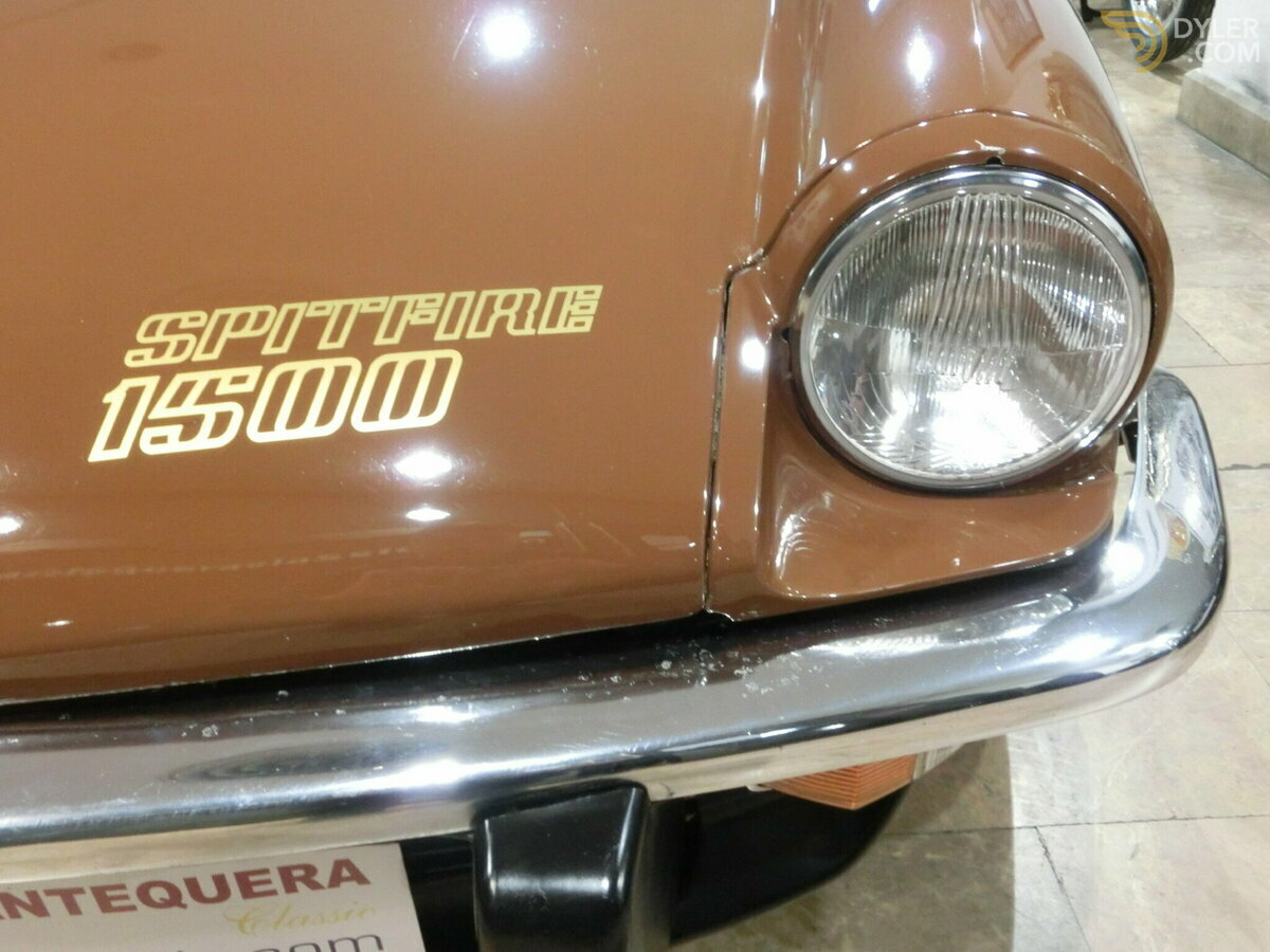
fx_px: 1211
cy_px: 476
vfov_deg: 42.9
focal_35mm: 33
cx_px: 635
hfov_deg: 55.4
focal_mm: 5.93
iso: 800
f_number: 3.7
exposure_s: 1/10
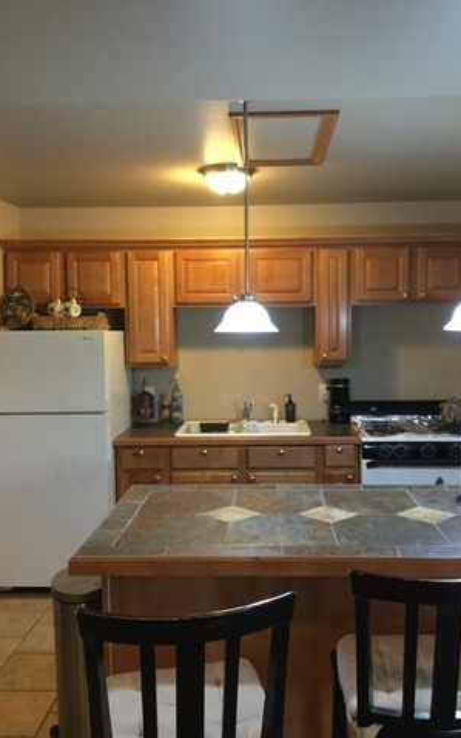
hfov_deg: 38.3
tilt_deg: -4.6
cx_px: 250
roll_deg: +0.6
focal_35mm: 33
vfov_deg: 58.1
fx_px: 663
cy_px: 369
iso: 400
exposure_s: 1/15
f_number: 2.4
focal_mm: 3.3
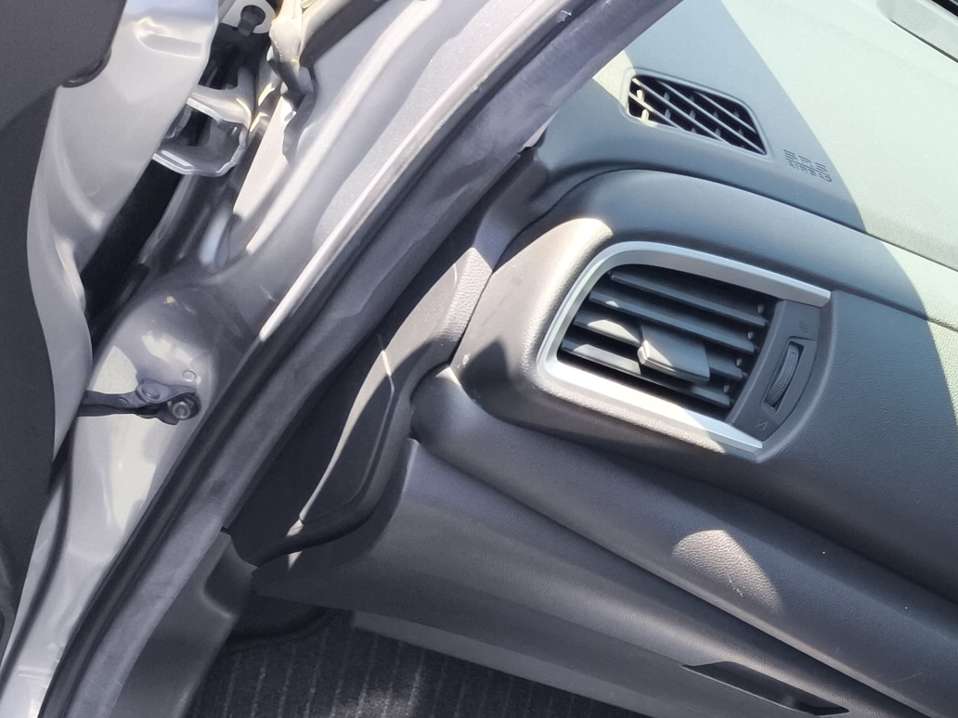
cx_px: 1041
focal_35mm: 62
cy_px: 743
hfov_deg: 28.5
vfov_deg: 22.6
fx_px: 1716
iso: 54
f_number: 1.7
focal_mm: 4.71
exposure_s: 1/120
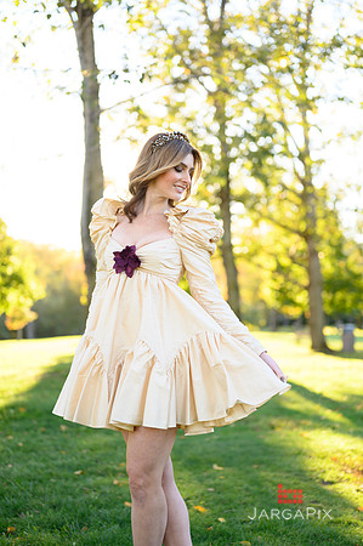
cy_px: 273
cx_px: 182
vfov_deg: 39.6
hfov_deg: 26.9
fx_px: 758
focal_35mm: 50
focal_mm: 50
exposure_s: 1/800
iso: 320
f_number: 2
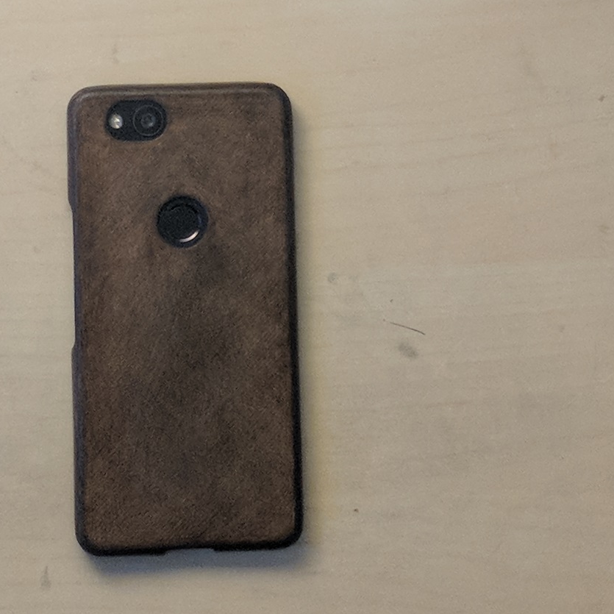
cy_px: 307
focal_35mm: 32
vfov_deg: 51.1
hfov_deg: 50.4
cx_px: 218
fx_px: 642
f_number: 1.8
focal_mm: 4.44
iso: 376
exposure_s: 1/40.1
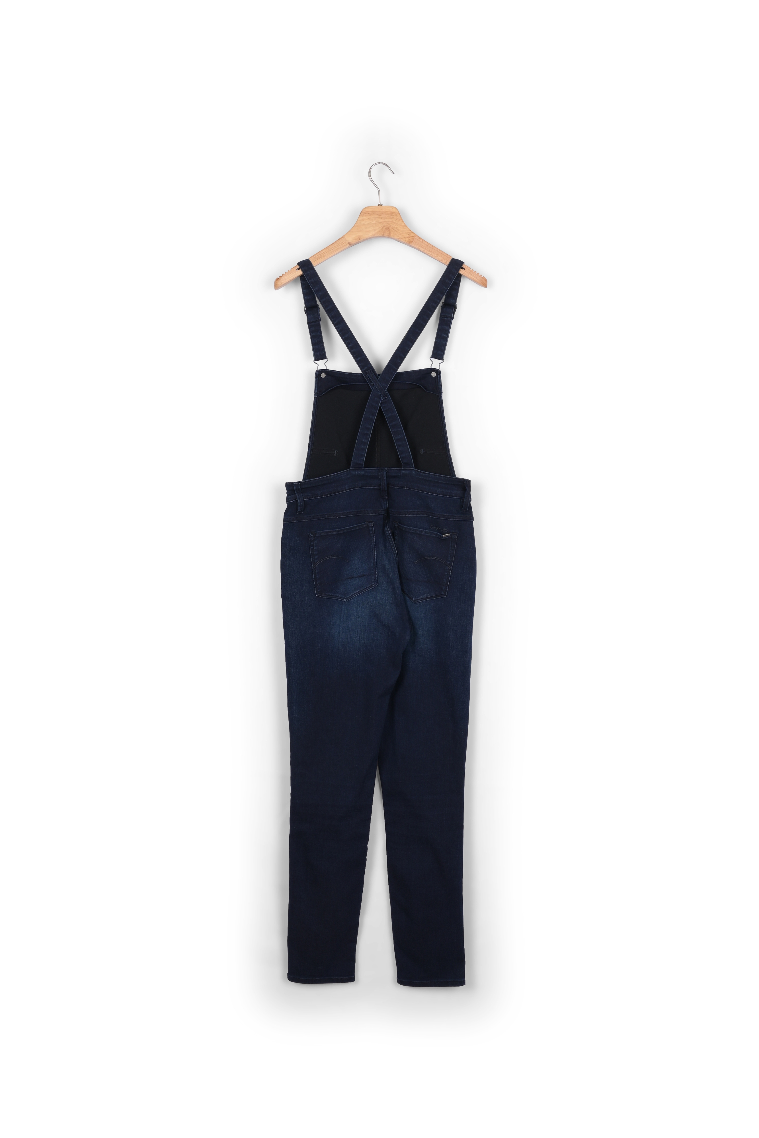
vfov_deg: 50.7
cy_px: 569
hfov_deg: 35.0
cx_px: 380
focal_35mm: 38
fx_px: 1202
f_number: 13
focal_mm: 38
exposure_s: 1/125
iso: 100
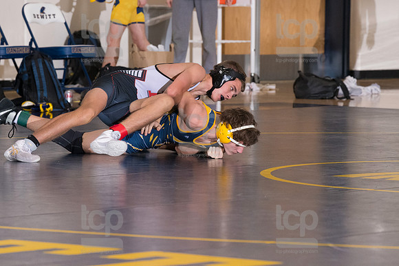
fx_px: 3234
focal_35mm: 292
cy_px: 133
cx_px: 200
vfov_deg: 4.7
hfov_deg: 7.1
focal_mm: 195
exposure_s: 1/250
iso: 2000
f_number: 5.6
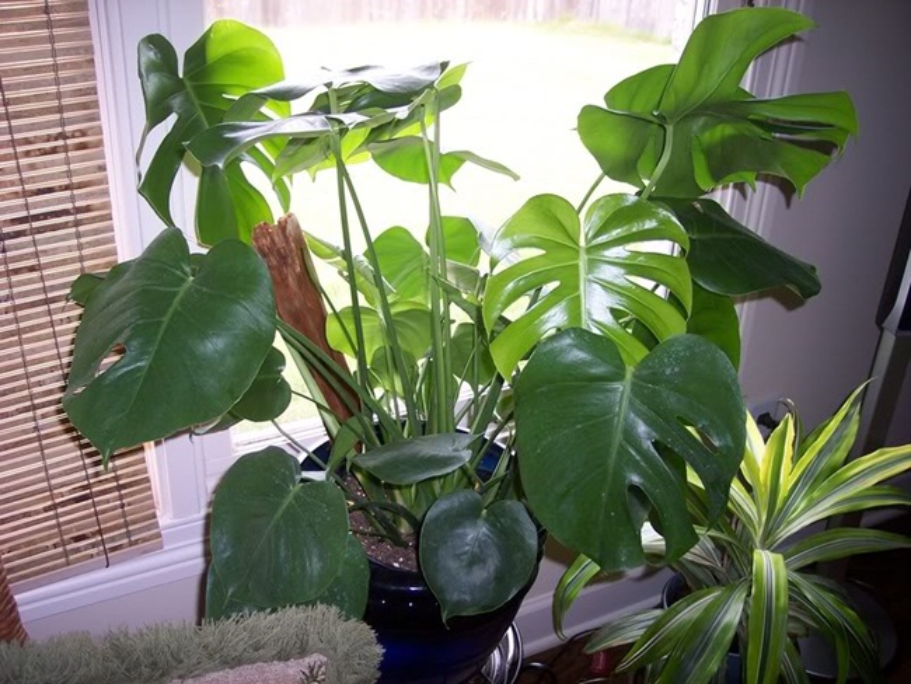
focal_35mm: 39
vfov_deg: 36.8
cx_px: 456
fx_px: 1027
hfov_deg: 47.8
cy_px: 342
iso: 100
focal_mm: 8
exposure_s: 1/60
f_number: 2.8
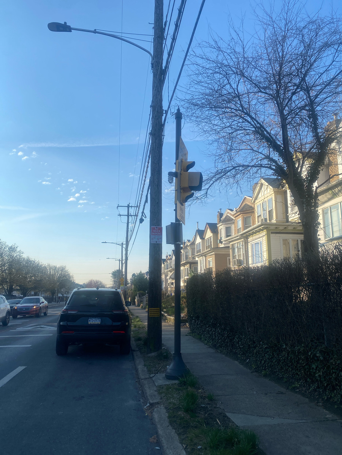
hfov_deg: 53.1
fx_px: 343
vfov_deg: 67.3
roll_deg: -1.0
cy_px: 228
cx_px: 171
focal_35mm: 26
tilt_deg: +13.3
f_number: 1.8
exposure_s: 1/2222
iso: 32
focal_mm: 4.25
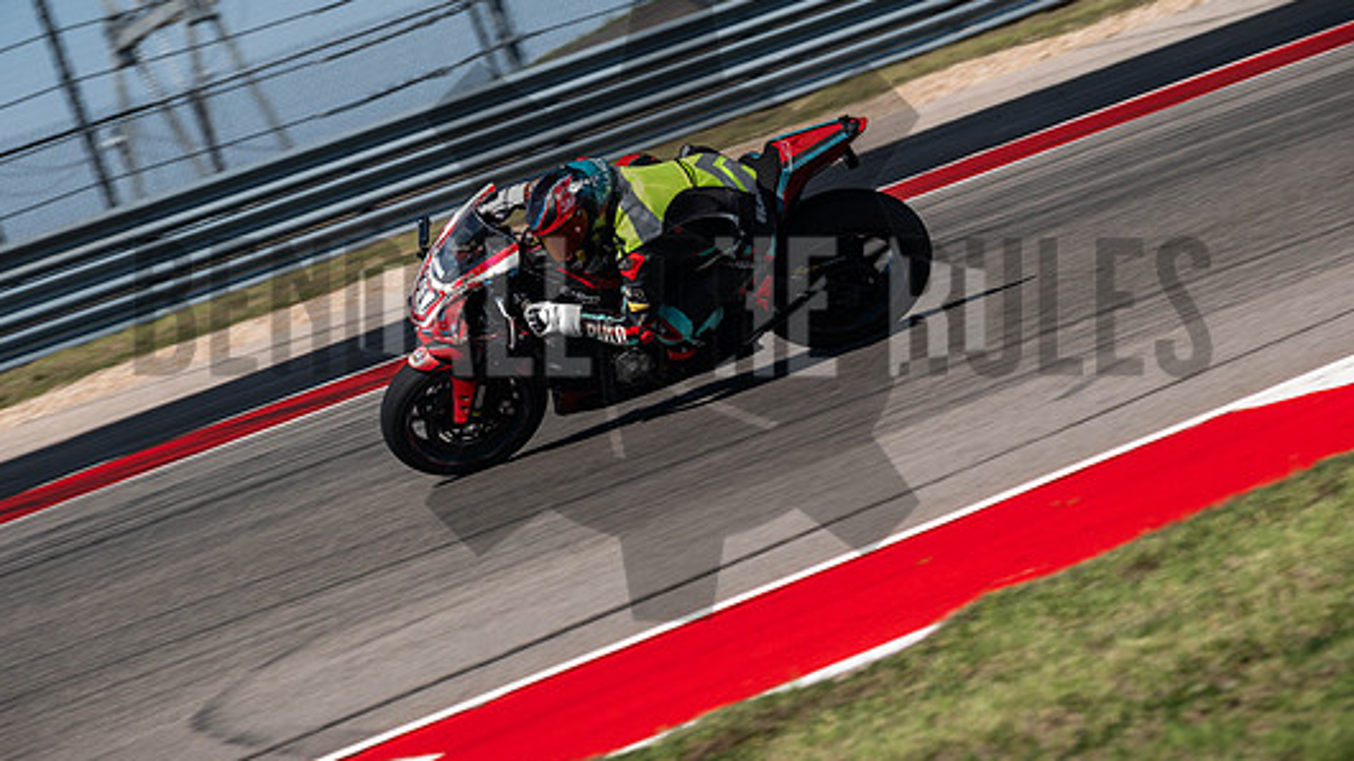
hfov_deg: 8.9
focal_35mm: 241
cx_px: 672
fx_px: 8652
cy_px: 310
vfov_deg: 5.0
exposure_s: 1/320
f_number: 6.4
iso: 160
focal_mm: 140
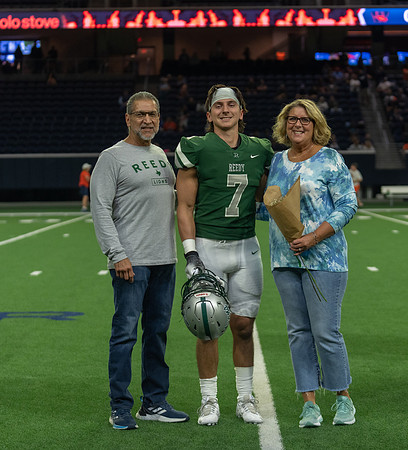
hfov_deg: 16.2
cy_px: 238
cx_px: 238
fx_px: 1430
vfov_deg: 17.9
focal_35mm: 102
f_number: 2.8
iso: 1000
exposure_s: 1/320
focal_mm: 70
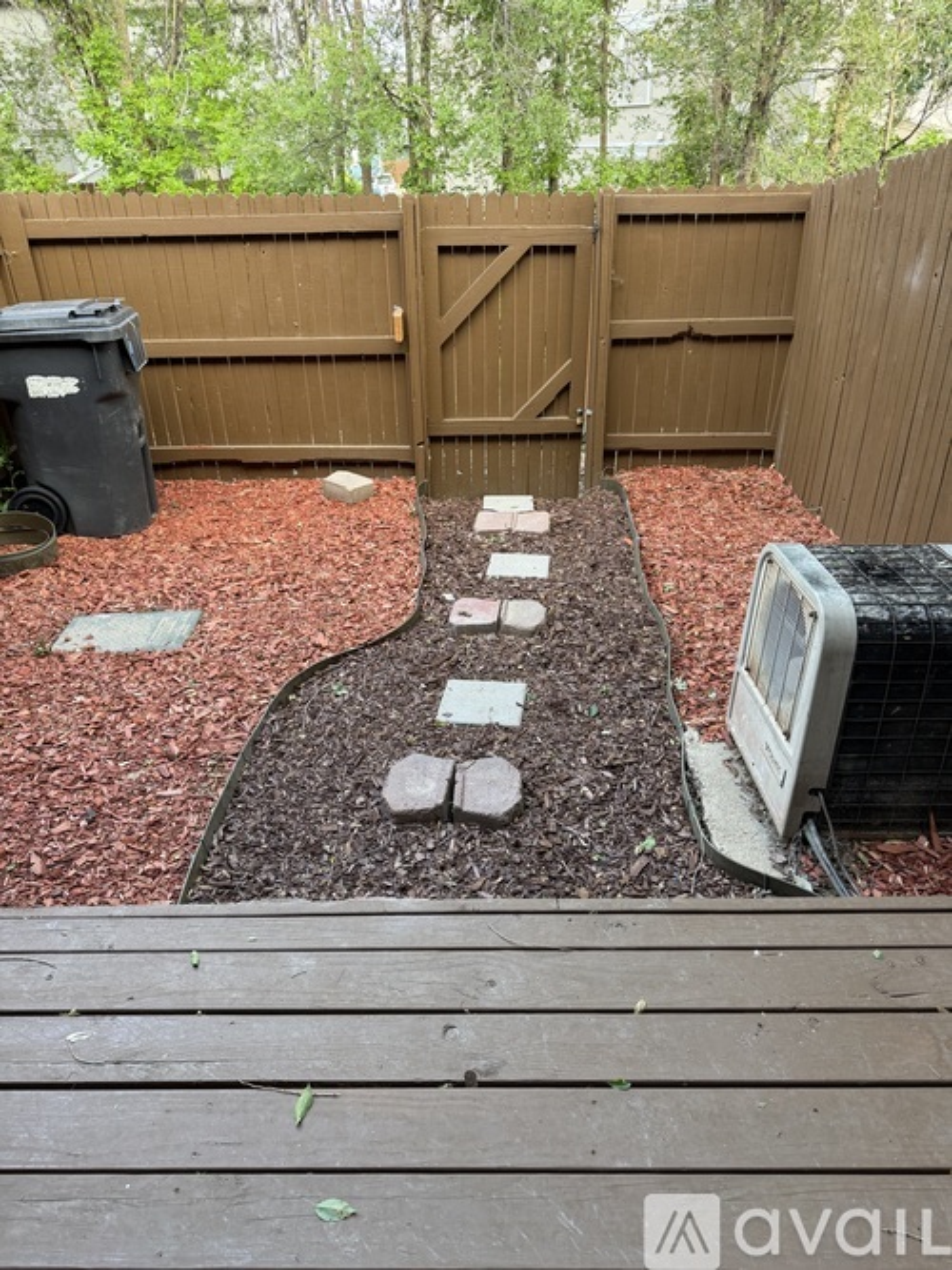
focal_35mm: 24
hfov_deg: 56.8
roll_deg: +0.8
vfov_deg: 71.6
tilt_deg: -29.0
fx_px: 880
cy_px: 635
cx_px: 476
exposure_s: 1/121
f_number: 1.78
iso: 125
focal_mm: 6.76
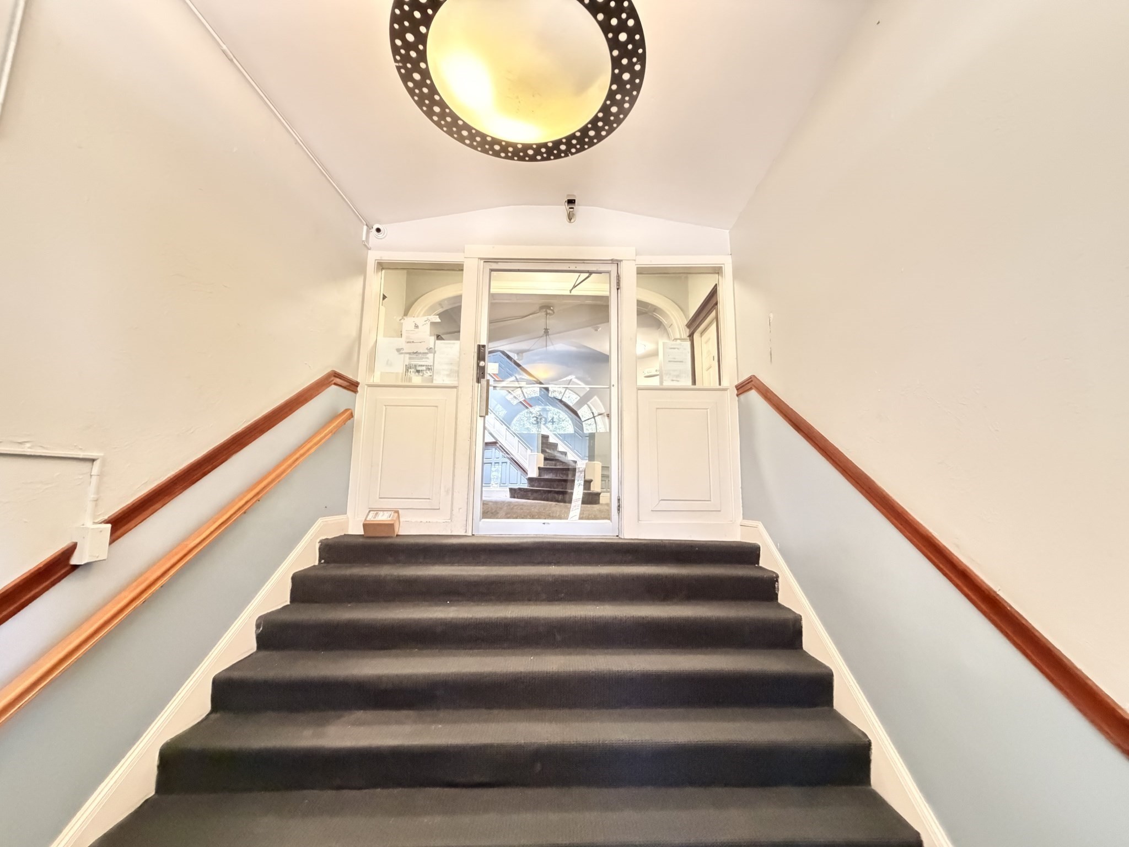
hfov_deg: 102.1
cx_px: 564
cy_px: 424
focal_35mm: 14
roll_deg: -0.3
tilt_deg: +7.7
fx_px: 457
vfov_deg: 85.7
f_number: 2.2
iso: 2000
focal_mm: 2.22
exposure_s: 1/30
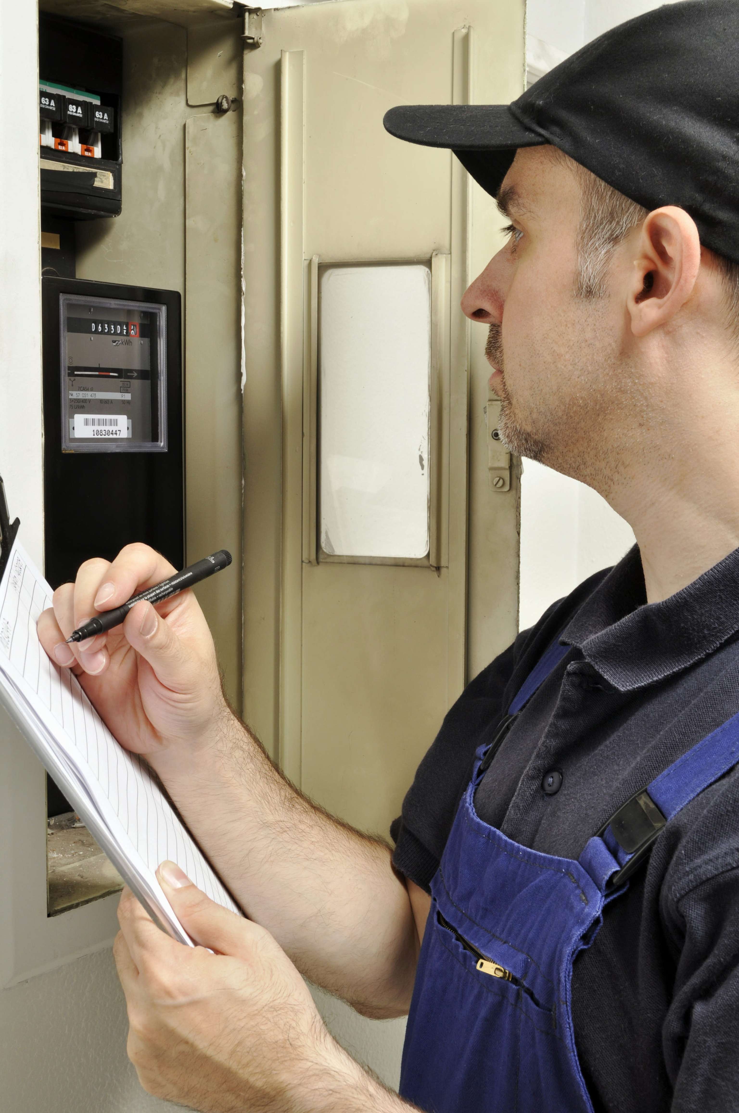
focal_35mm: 51
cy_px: 556
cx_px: 370
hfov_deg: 26.4
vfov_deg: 38.9
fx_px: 1575
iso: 200
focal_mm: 34
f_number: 11
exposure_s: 1/60
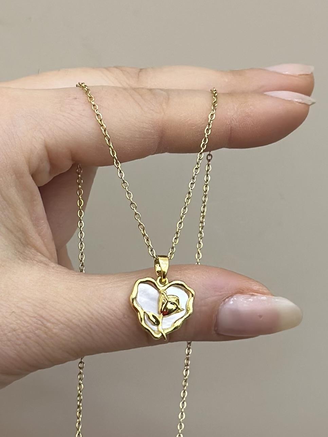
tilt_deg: +5.7
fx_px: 606
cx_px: 164
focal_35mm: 48
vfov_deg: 39.7
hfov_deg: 30.3
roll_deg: -1.8
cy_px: 218
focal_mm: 6.86
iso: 100
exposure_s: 1/100
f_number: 1.78
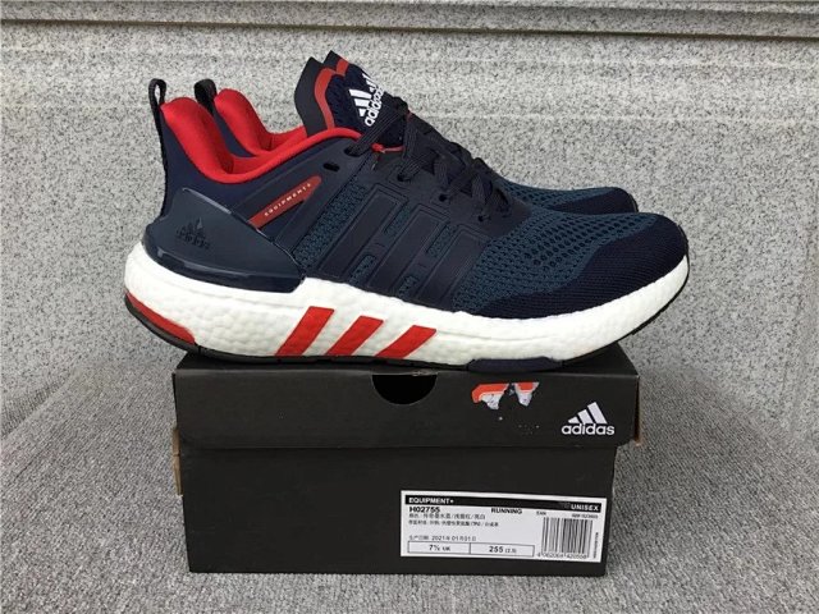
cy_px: 307
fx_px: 733
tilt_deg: -16.8
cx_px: 410
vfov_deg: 45.4
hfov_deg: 58.4
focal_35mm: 31
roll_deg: -0.9
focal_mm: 3.3
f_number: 2.4
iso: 25
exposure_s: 1/100
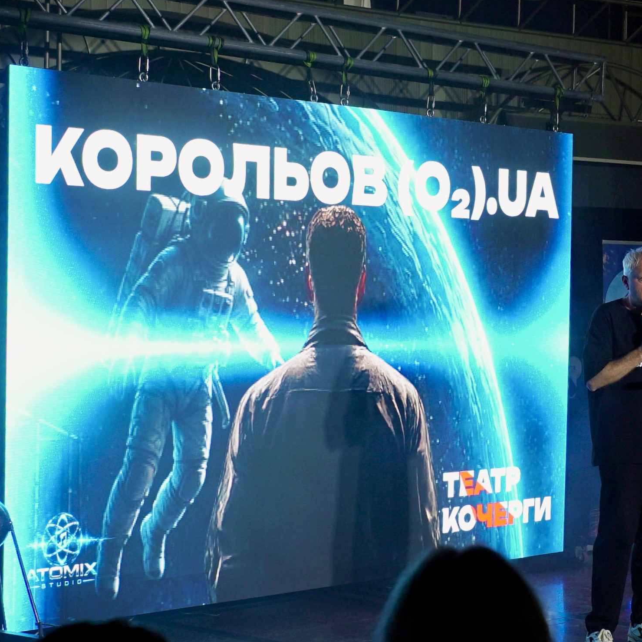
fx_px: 1490
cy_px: 321
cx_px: 545
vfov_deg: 24.3
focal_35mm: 71
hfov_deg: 23.8
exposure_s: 1/60
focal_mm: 33
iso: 400
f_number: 4
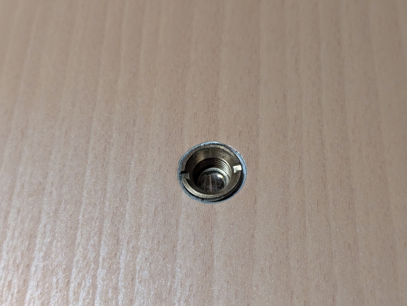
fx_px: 577
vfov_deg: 29.8
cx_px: 204
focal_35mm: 49
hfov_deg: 38.9
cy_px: 153
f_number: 1.68
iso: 1185
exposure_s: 1/114
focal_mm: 6.9
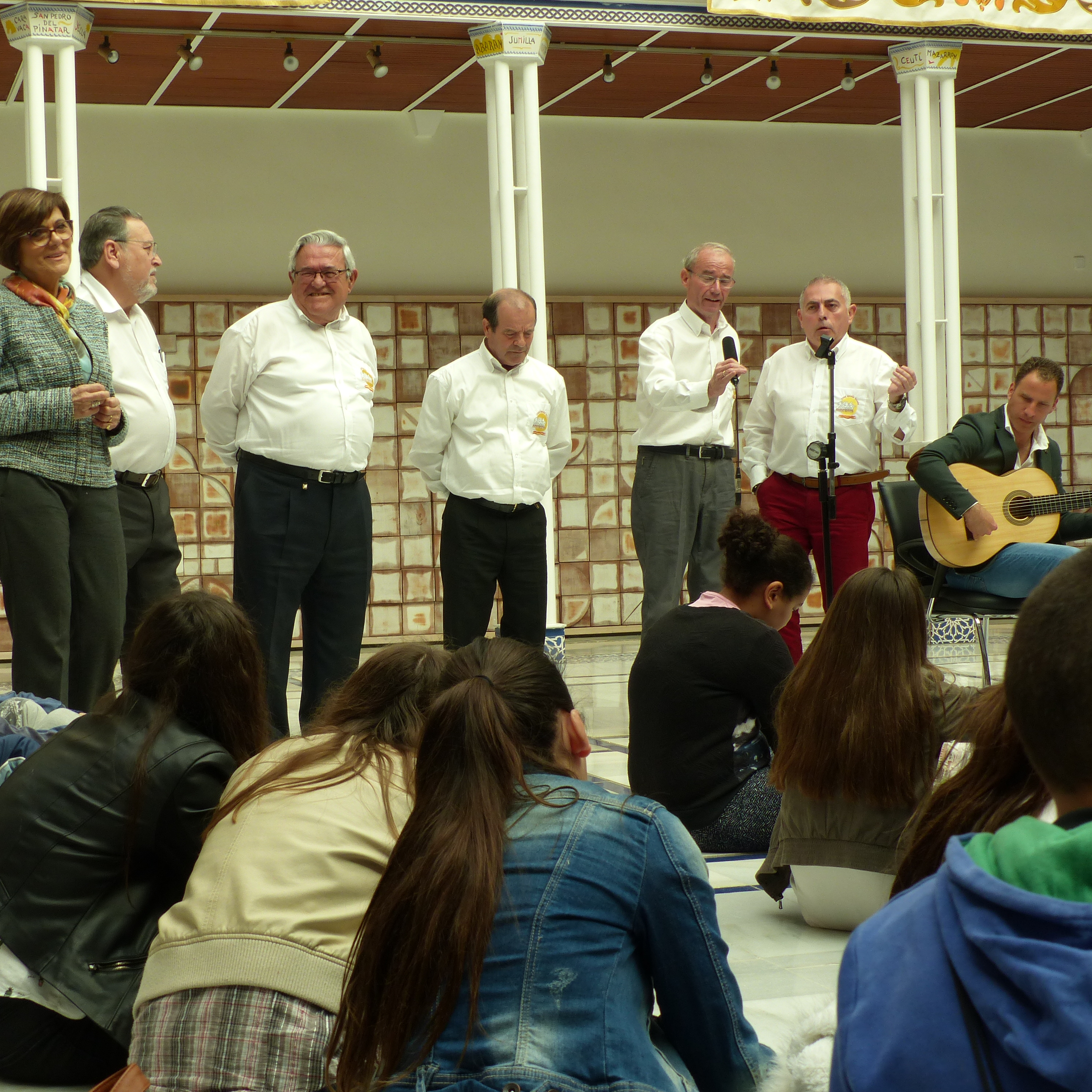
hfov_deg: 29.4
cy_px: 545
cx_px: 403
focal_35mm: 58
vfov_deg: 29.6
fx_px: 2070
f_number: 4
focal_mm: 8.7
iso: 100
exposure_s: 1/160
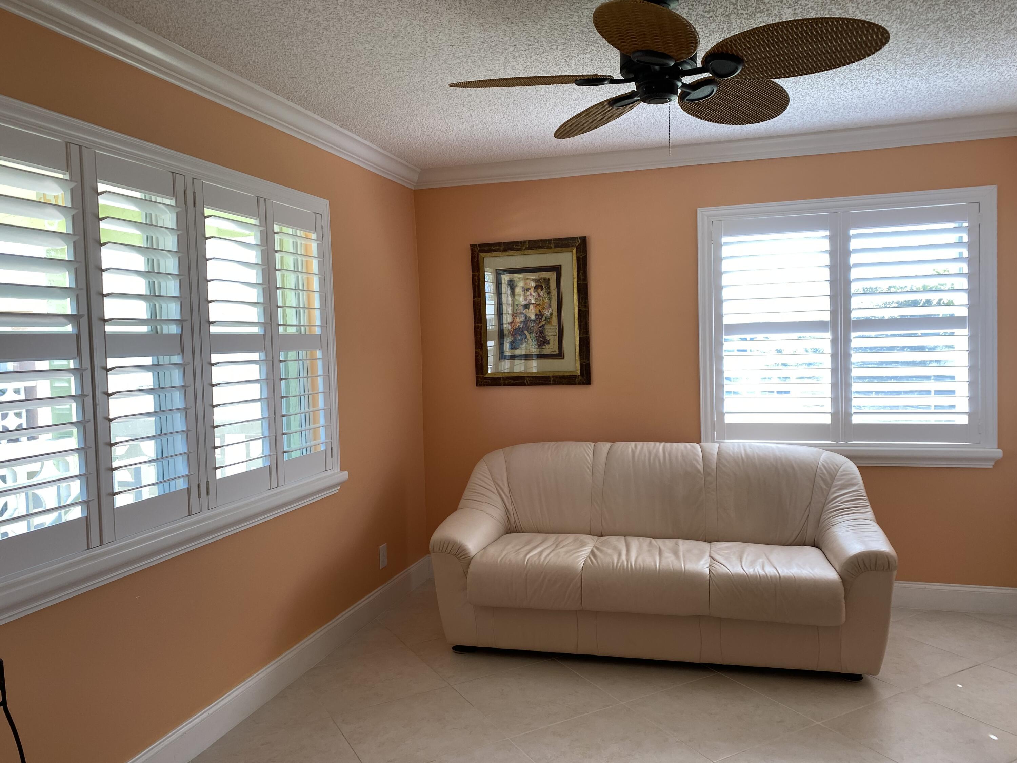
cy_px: 382
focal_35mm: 26
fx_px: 764
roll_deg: +1.1
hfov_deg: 67.3
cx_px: 508
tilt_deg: -3.3
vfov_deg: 53.1
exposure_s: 1/120
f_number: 1.8
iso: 40
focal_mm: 4.25
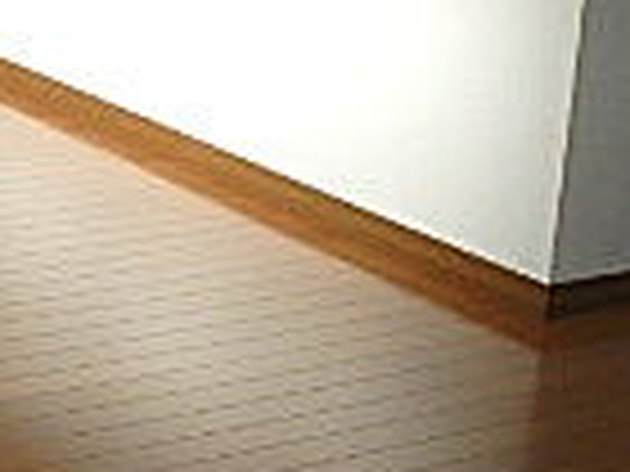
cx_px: -220
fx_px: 1747
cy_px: -76
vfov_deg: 14.9
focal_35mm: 96
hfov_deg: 18.8
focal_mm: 3.7
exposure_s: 1/80
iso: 125
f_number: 3.5
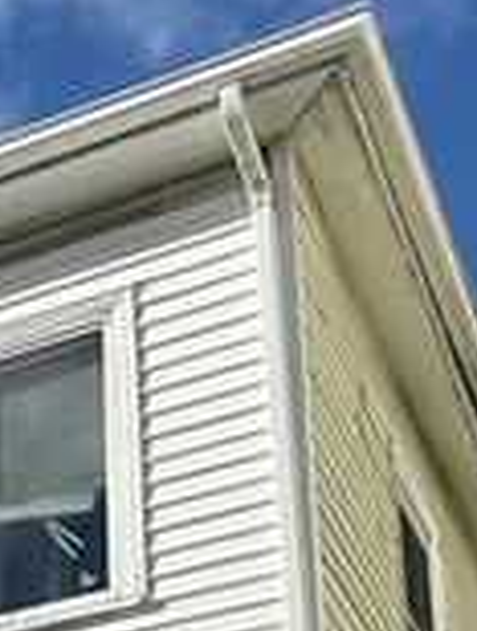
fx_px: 1885
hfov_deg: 13.4
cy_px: 1048
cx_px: -289
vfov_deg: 16.6
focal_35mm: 103
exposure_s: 1/6211
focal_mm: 6.86
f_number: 1.78
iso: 80
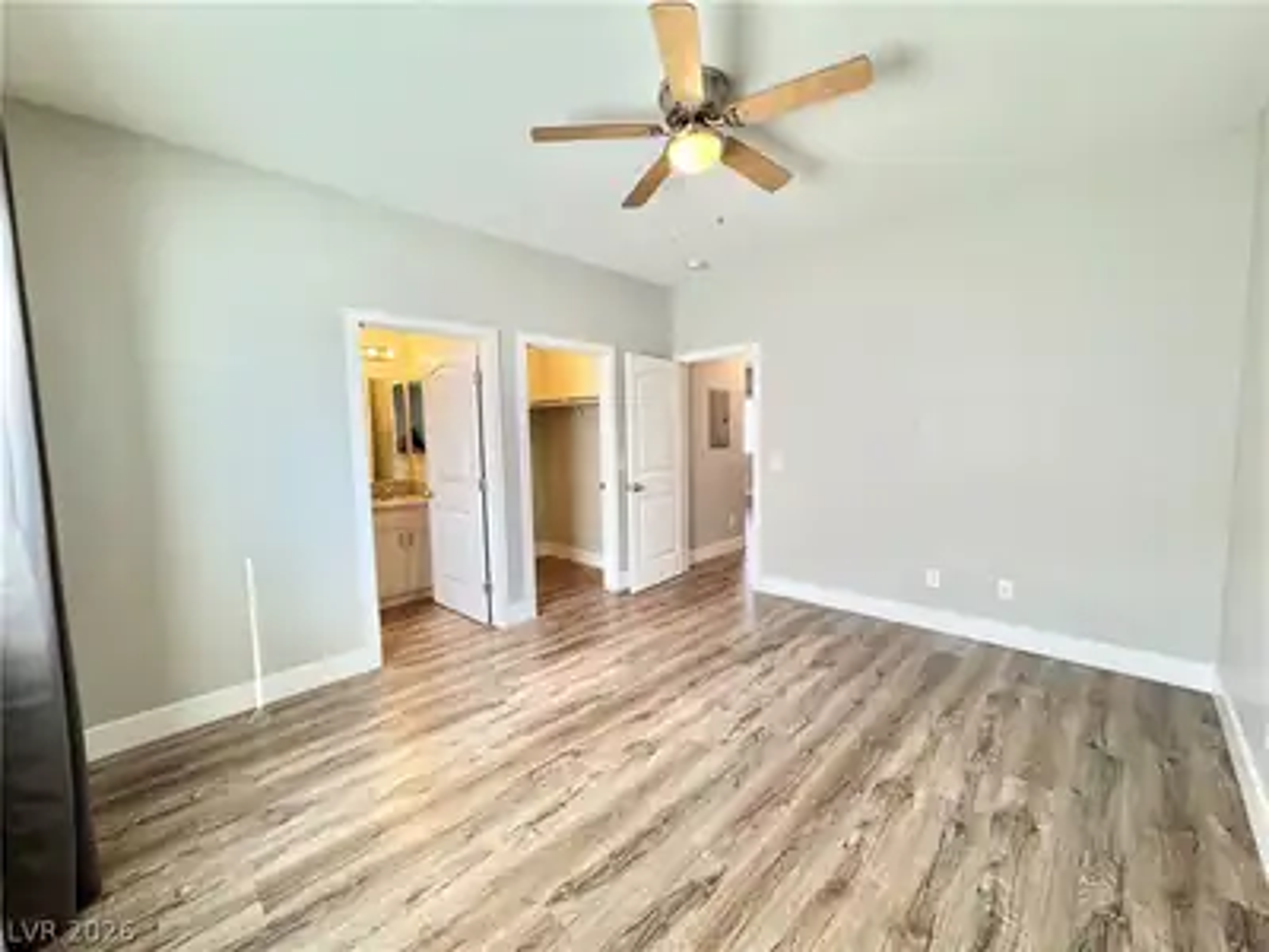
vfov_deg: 85.7
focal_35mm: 14
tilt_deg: -5.5
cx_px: 634
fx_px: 513
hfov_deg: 102.1
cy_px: 476
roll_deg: +1.0
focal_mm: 2.22
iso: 160
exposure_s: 1/120
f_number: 2.2
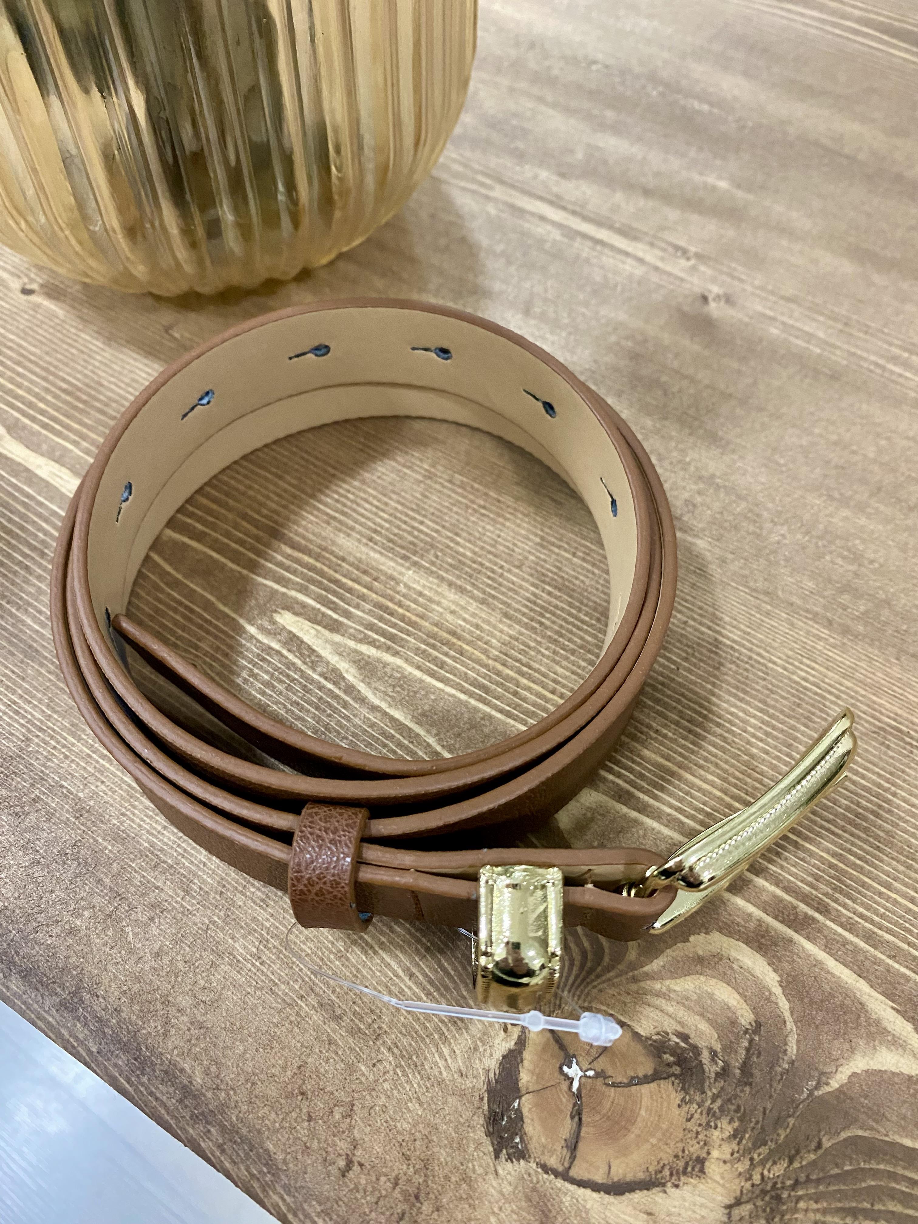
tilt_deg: -58.4
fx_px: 884
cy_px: 612
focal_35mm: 25
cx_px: 459
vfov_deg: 69.4
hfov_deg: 54.9
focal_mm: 4.25
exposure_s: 1/50
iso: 400
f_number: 1.8
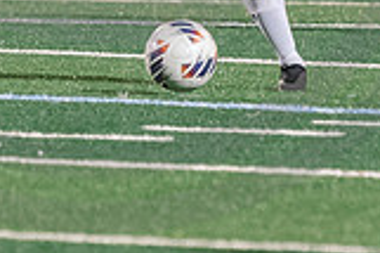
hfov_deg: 1.3
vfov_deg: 0.9
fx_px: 16302
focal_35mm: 1546
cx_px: 216
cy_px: -114
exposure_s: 1/500
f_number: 2.8
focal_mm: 200
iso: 3200
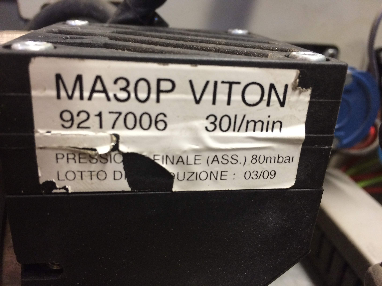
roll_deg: -2.9
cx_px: 191
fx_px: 320
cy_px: 143
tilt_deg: -21.3
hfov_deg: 61.7
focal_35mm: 29
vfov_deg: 48.2
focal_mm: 4.15
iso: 250
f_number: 2.2
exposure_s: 1/33
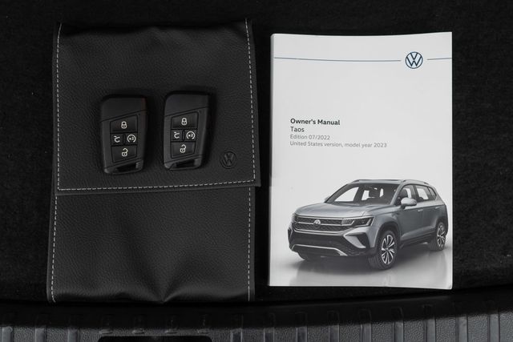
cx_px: 256
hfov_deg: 46.4
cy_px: 171
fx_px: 599
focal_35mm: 42
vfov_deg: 31.9
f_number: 3.5
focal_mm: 28
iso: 400
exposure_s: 1/40
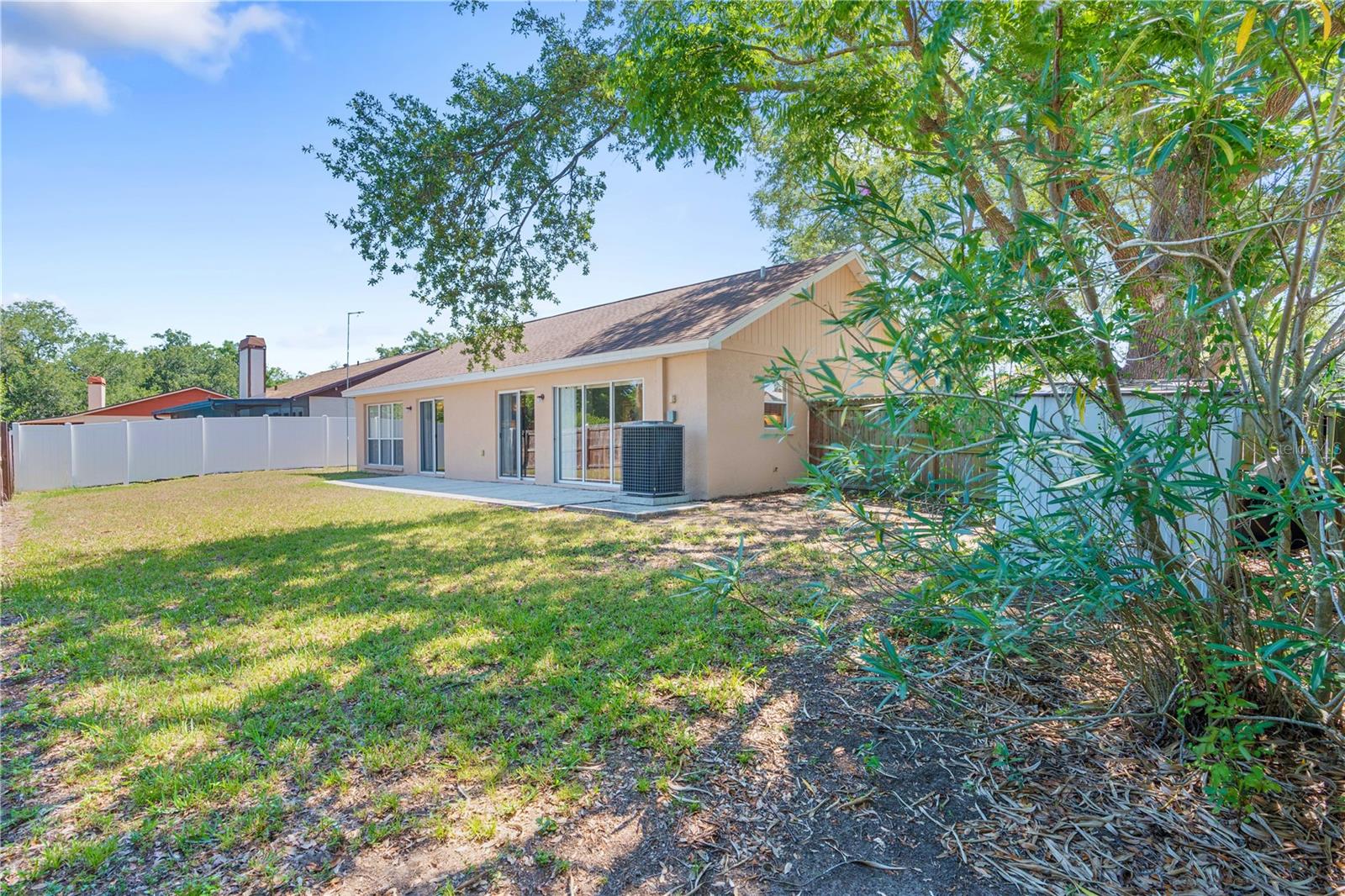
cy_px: 448
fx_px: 635
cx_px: 672
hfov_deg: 93.3
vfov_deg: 70.4
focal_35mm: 17
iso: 200
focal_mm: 17
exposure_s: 1/125
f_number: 8
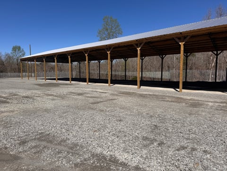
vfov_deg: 56.8
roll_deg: +0.3
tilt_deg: -6.7
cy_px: 86
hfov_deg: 71.6
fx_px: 157
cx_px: 114
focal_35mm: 24
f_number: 1.78
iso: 80
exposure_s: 1/6410
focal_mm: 6.76
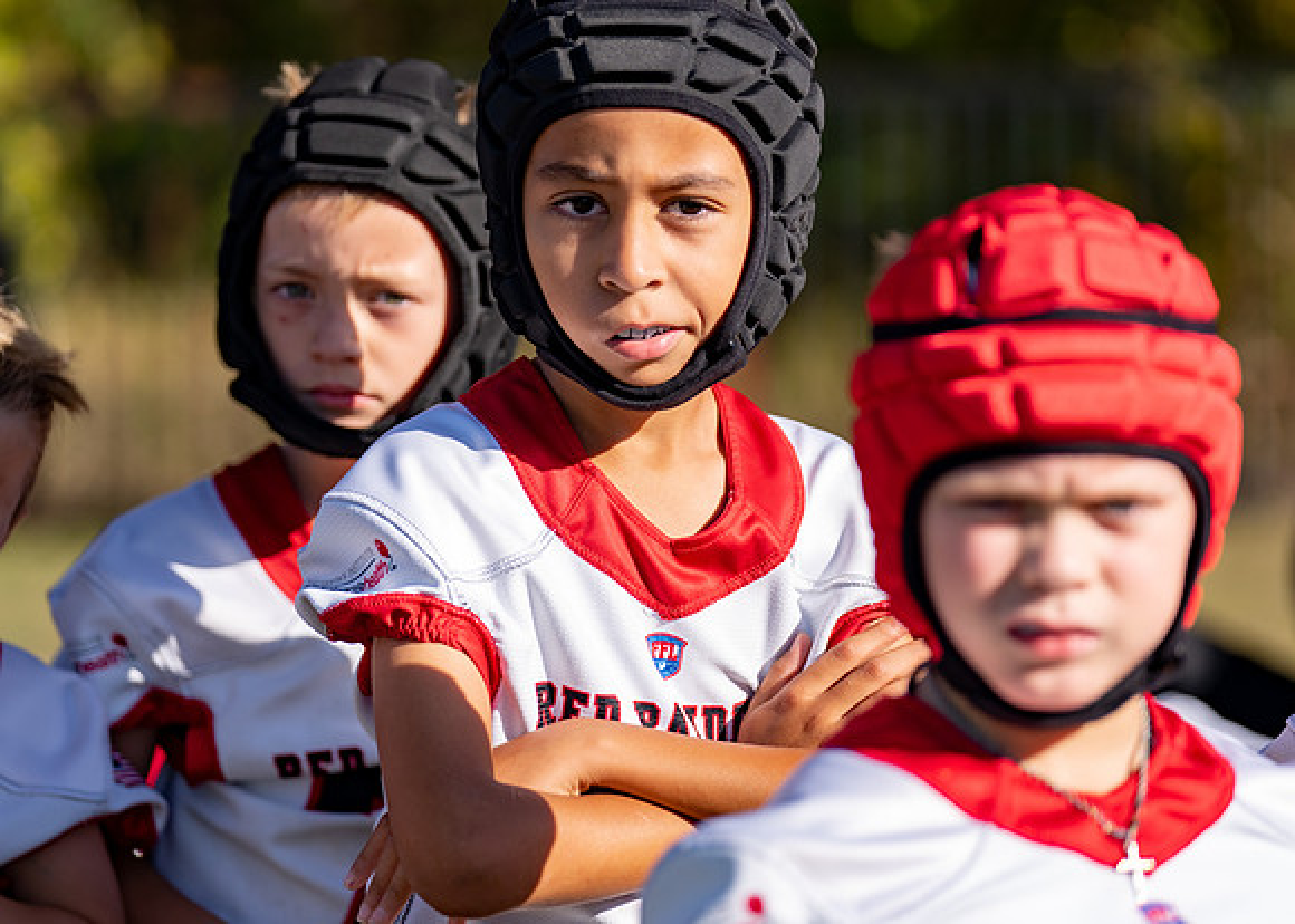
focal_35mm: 141
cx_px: 630
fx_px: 5179
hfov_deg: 14.3
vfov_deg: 10.2
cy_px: 475
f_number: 2.8
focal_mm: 129
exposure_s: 1/2500
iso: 160
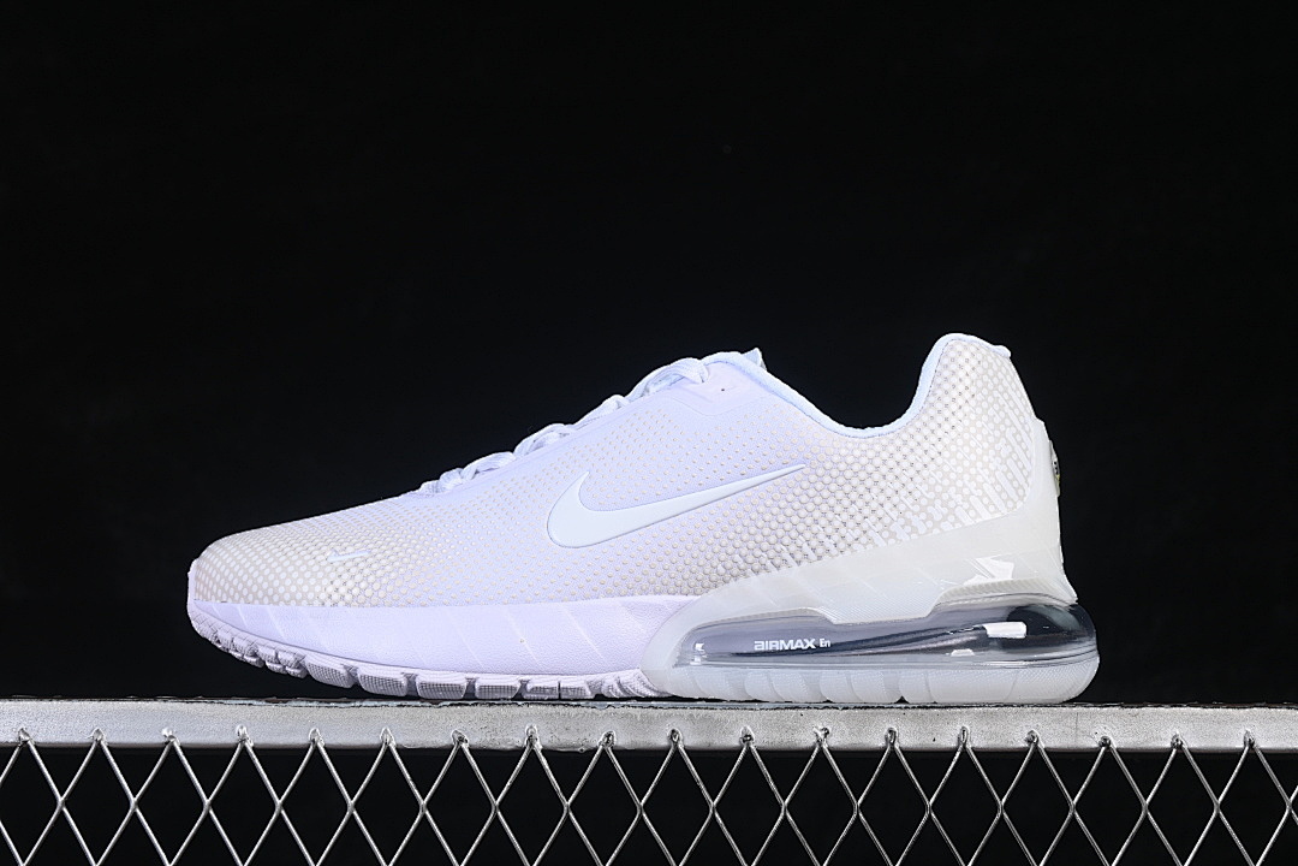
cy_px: 433
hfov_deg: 27.0
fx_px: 2704
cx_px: 649
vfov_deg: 18.2
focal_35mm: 75
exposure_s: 1/80
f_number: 8
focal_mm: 50
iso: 160
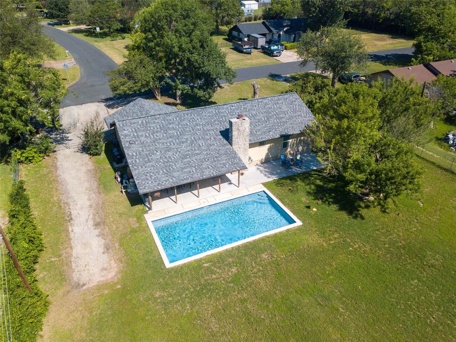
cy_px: 171
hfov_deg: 67.3
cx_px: 228
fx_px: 342
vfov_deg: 53.0
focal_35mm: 26
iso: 100
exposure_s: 1/3700
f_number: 2.2
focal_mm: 4.73
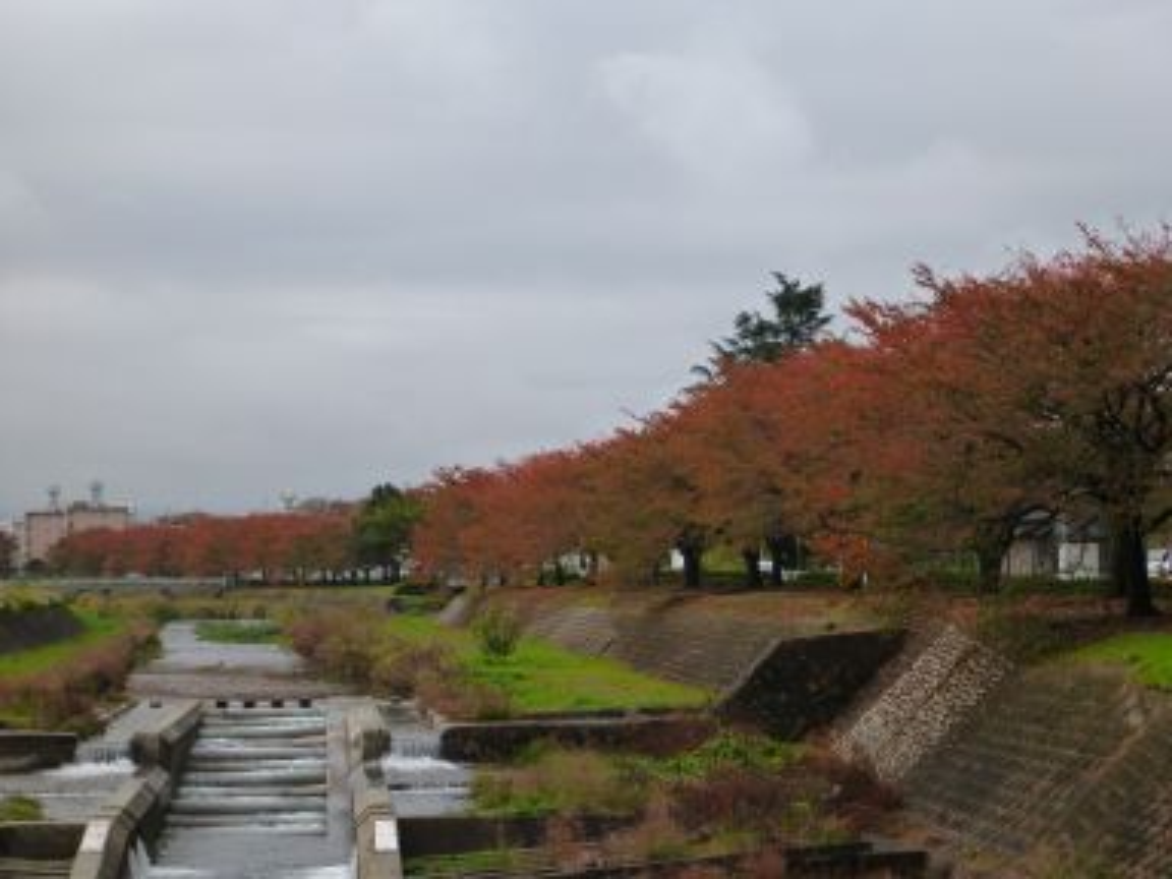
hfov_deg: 27.4
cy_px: 440
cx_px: 586
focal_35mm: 71
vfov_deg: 20.7
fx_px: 2404
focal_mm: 12.6
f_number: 5.4
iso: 160
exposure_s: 1/320
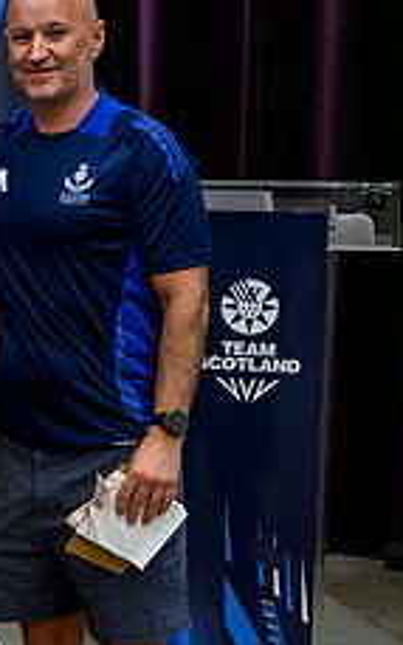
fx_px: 1952
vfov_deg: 18.8
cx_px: -370
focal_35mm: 111
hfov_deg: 10.9
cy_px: 334
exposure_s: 1/320
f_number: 3.5
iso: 4000
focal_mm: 39
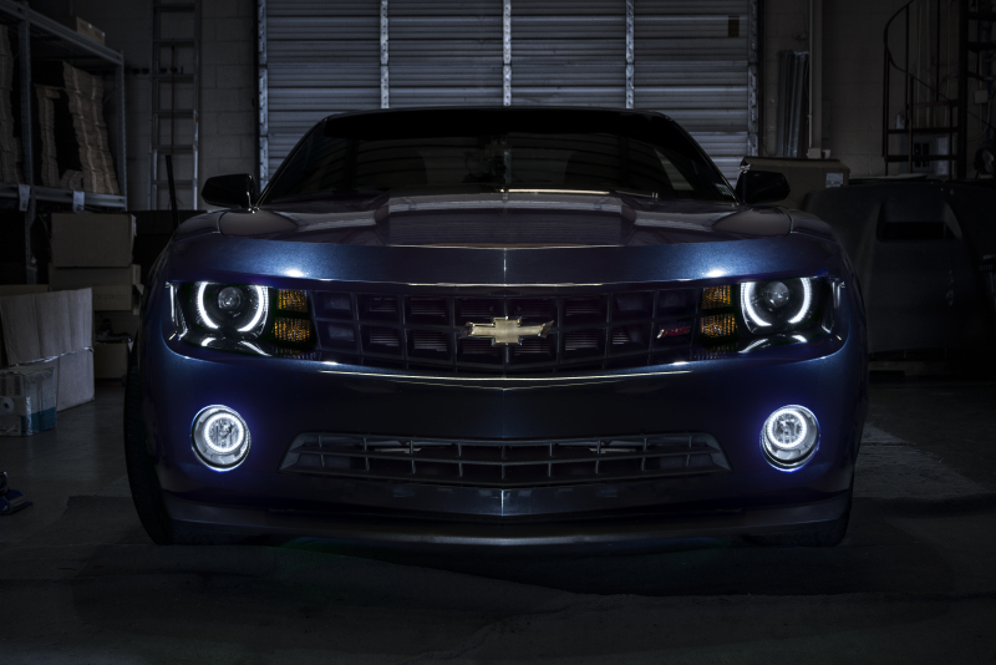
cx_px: 498
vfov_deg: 24.6
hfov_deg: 36.2
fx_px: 1522
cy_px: 332
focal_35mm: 55
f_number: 7.1
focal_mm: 55
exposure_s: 1/2
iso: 200
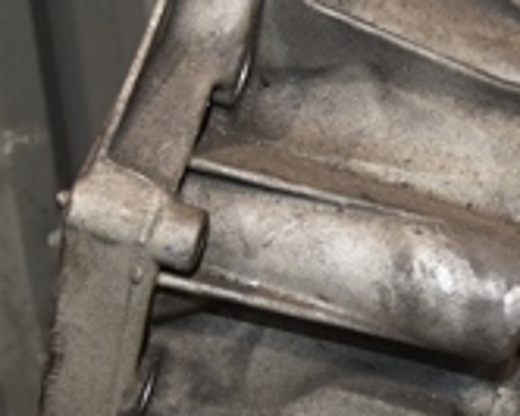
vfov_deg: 13.6
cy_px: 225
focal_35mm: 114
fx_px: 1753
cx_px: 645
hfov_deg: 16.1
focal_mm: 21
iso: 800
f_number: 3.8
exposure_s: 1/50
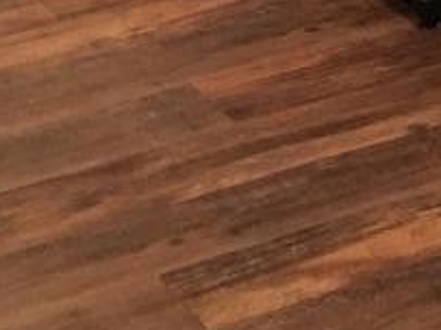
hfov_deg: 9.2
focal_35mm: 206
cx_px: 791
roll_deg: -0.4
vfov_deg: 6.5
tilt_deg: -7.3
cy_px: -690
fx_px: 2623
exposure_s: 1/15
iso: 80
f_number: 2.2
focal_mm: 4.15
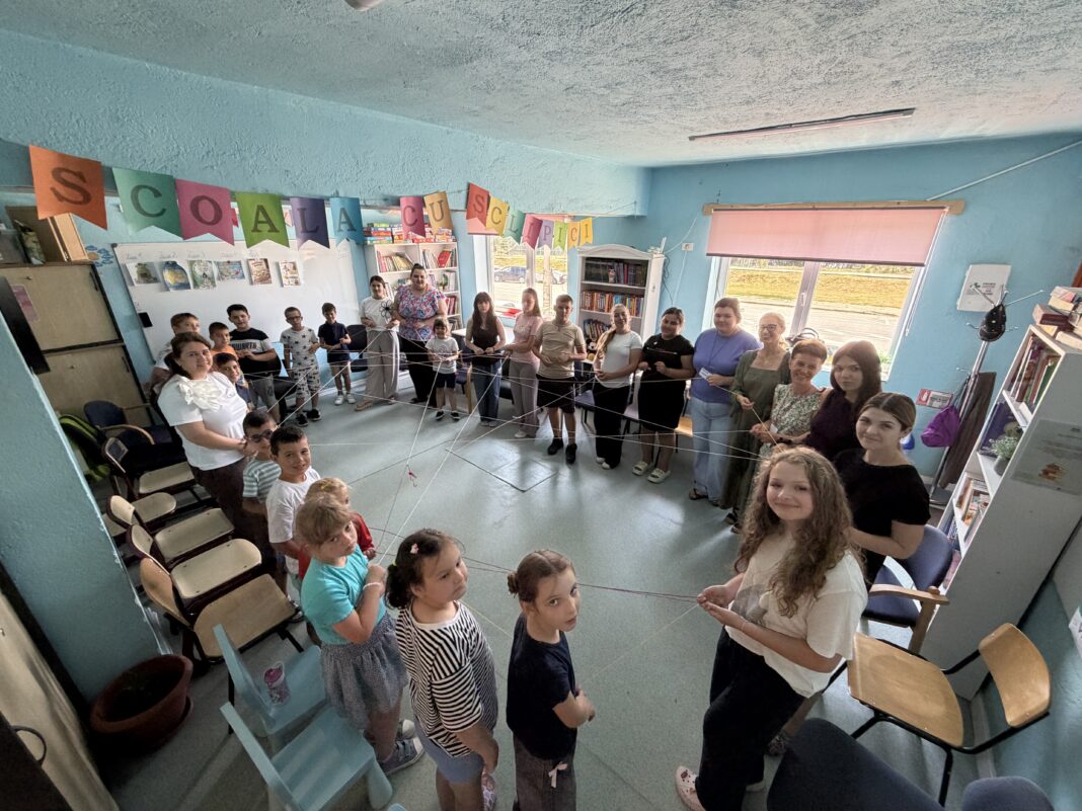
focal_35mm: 14
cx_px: 541
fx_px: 438
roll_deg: +0.1
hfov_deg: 102.1
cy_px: 406
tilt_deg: -22.9
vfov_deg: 85.7
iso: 320
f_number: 2.2
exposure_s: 1/120
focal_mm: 2.22
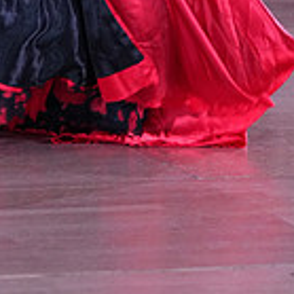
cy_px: -254
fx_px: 2931
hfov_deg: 5.7
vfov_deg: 5.6
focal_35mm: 305
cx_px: 151
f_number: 5
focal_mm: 86
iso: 2500
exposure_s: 1/250
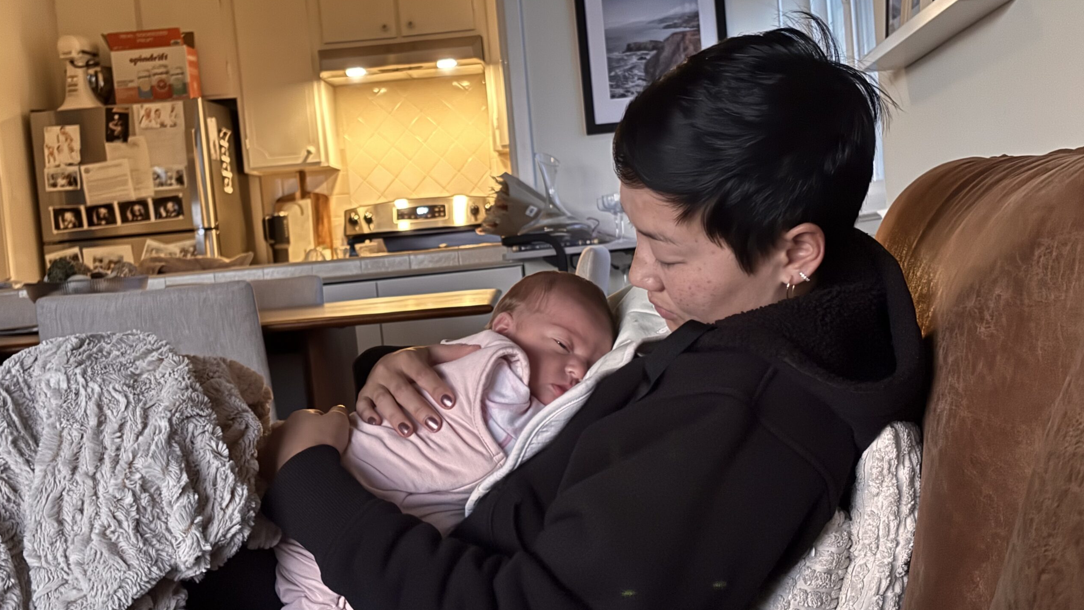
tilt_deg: -2.2
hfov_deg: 36.6
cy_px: 342
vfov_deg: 21.1
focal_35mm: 57
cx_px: 540
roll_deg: +5.1
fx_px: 1638
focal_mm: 5.96
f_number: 1.6
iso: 640
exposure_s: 1/15
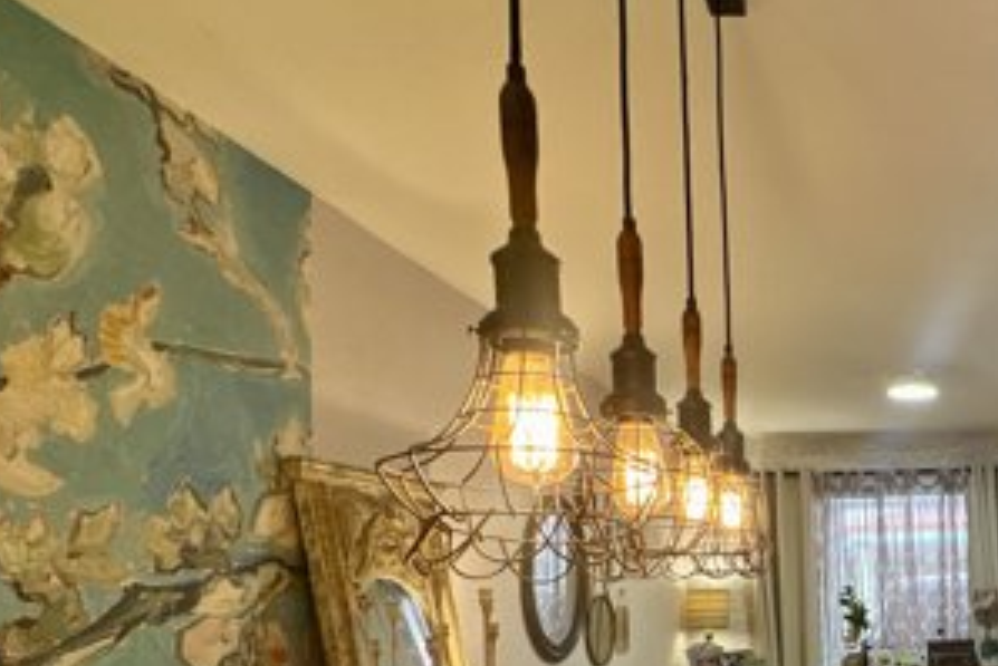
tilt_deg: +0.9
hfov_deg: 50.7
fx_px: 860
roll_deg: +1.6
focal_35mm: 31
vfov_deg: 39.9
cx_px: 959
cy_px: 572
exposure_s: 1/60
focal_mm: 2.22
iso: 250
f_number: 2.2
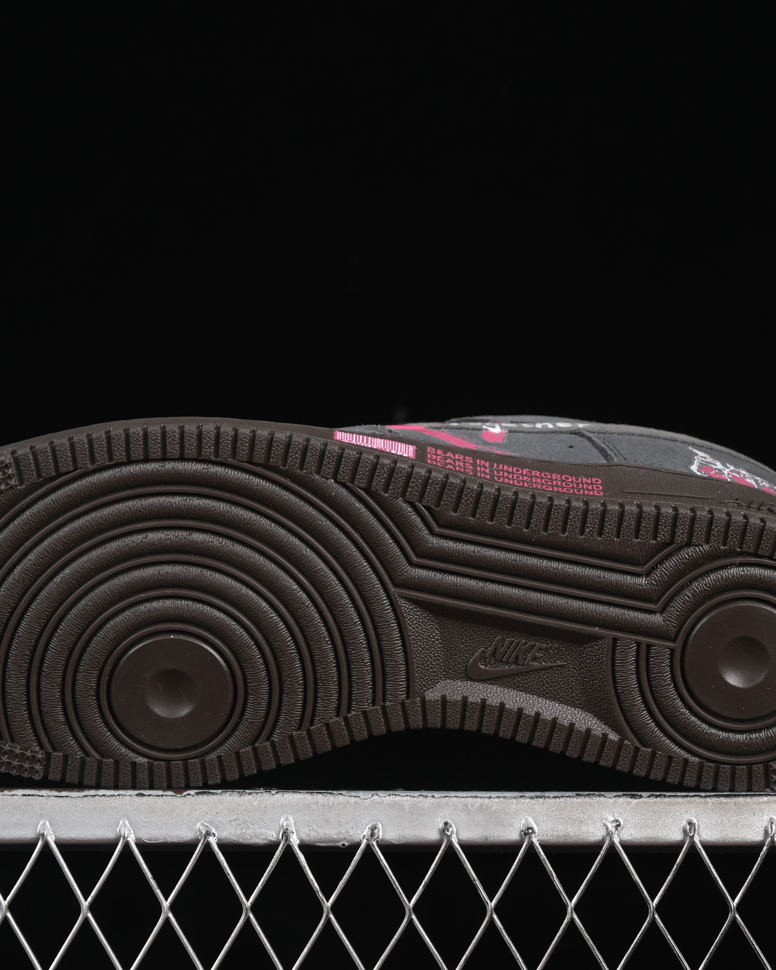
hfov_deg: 14.5
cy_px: 486
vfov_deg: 18.1
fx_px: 3043
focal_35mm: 106
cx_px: 365
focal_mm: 50
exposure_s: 1/60
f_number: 6.3
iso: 160
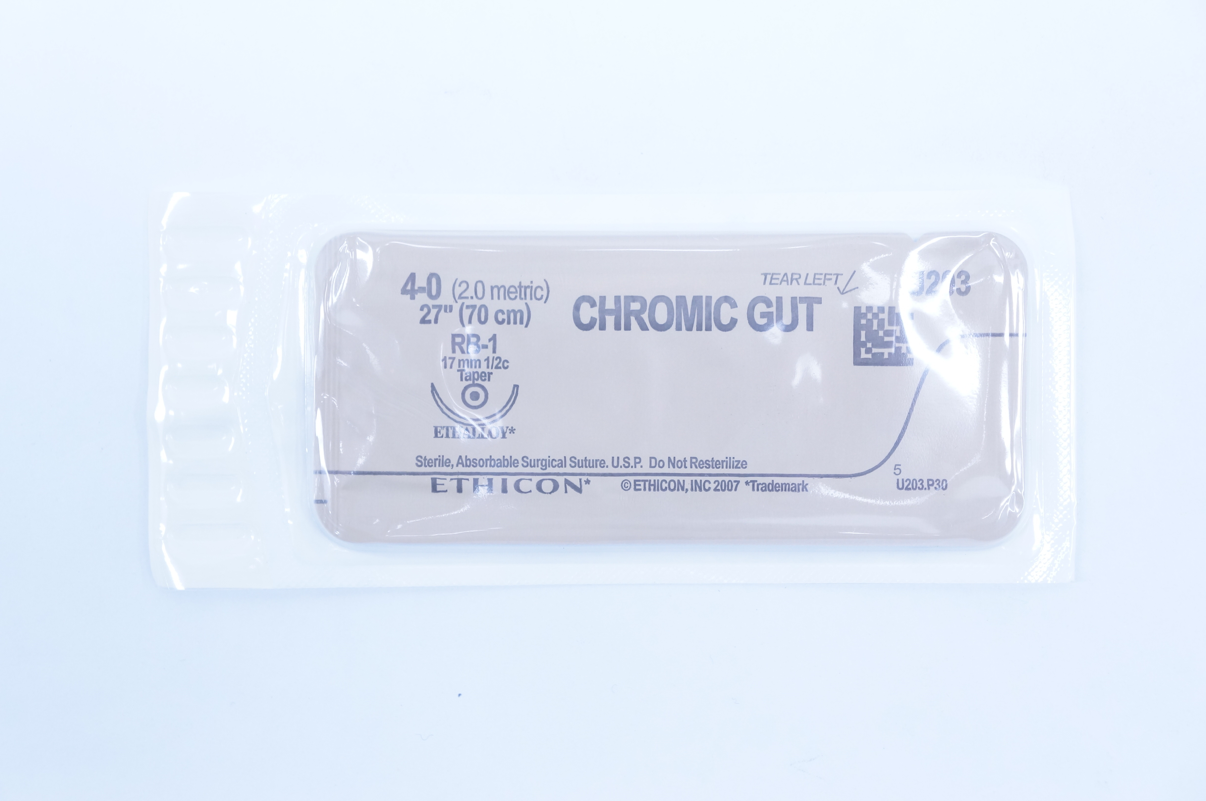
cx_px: 603
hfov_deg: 33.4
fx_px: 2008
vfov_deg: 22.6
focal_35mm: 60
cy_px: 400
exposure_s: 1/100
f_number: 5.6
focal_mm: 40
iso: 800
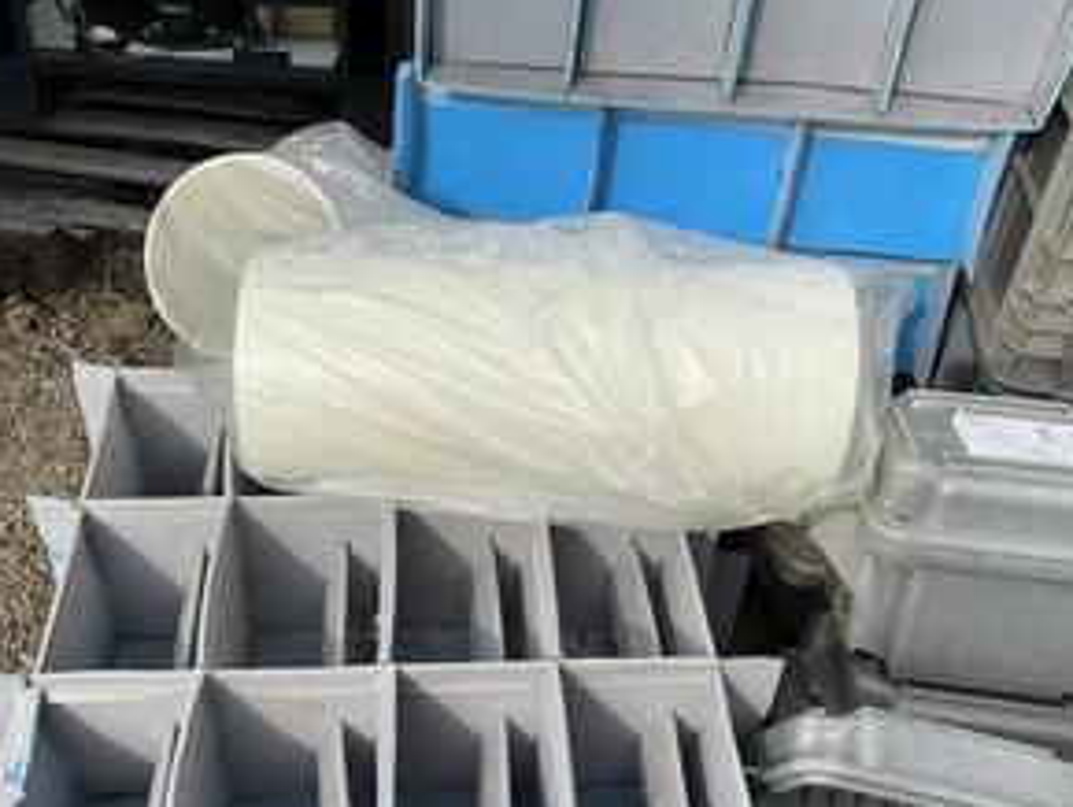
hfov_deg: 46.4
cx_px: 411
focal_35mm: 40
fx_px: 1241
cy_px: 548
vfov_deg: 35.6
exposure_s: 1/1412
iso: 25
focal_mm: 3
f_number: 1.8
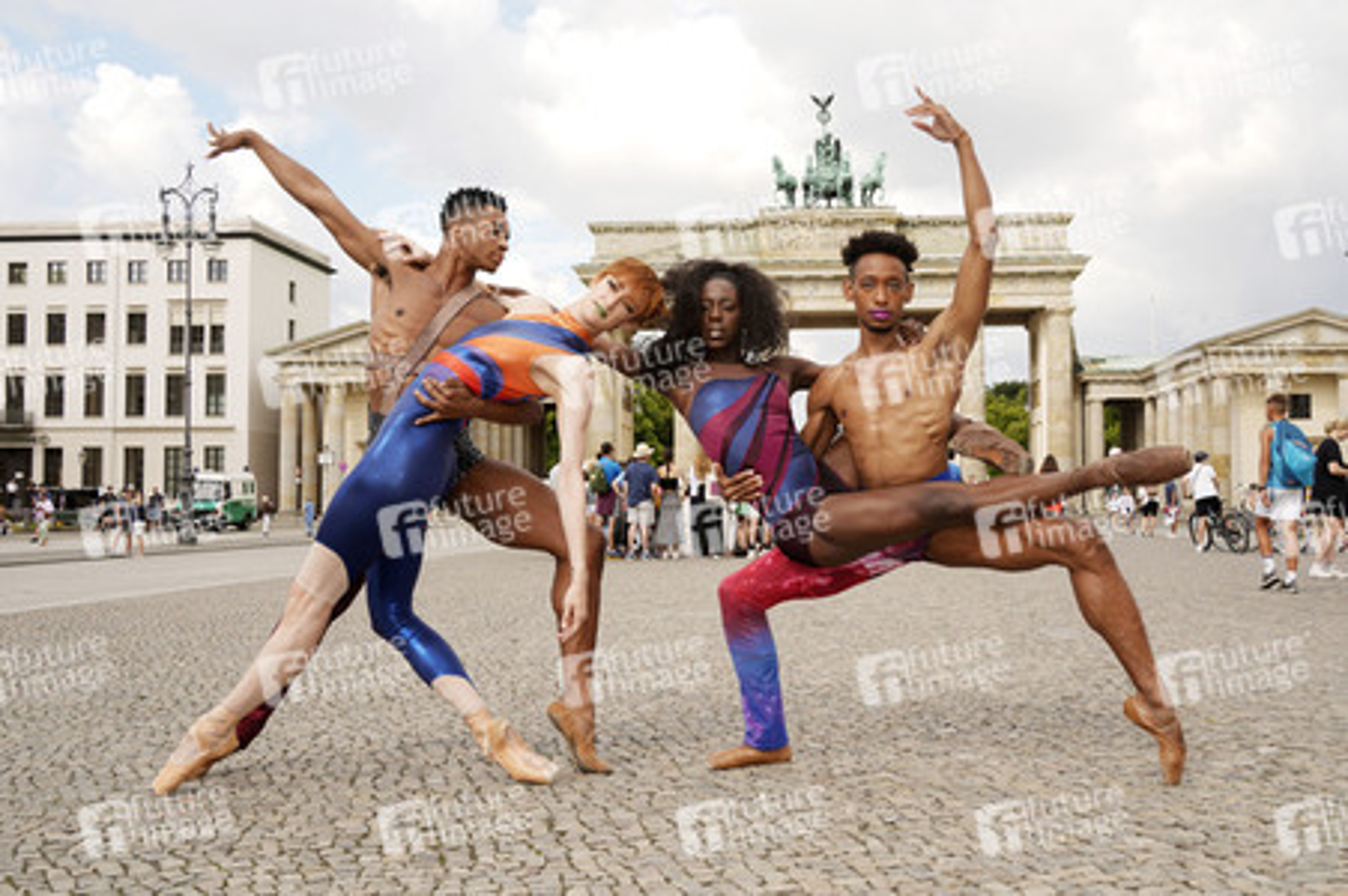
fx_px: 1272
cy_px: 448
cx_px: 674
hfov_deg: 55.8
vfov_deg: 38.8
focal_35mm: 34
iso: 50
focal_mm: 34
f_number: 8
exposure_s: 1/100
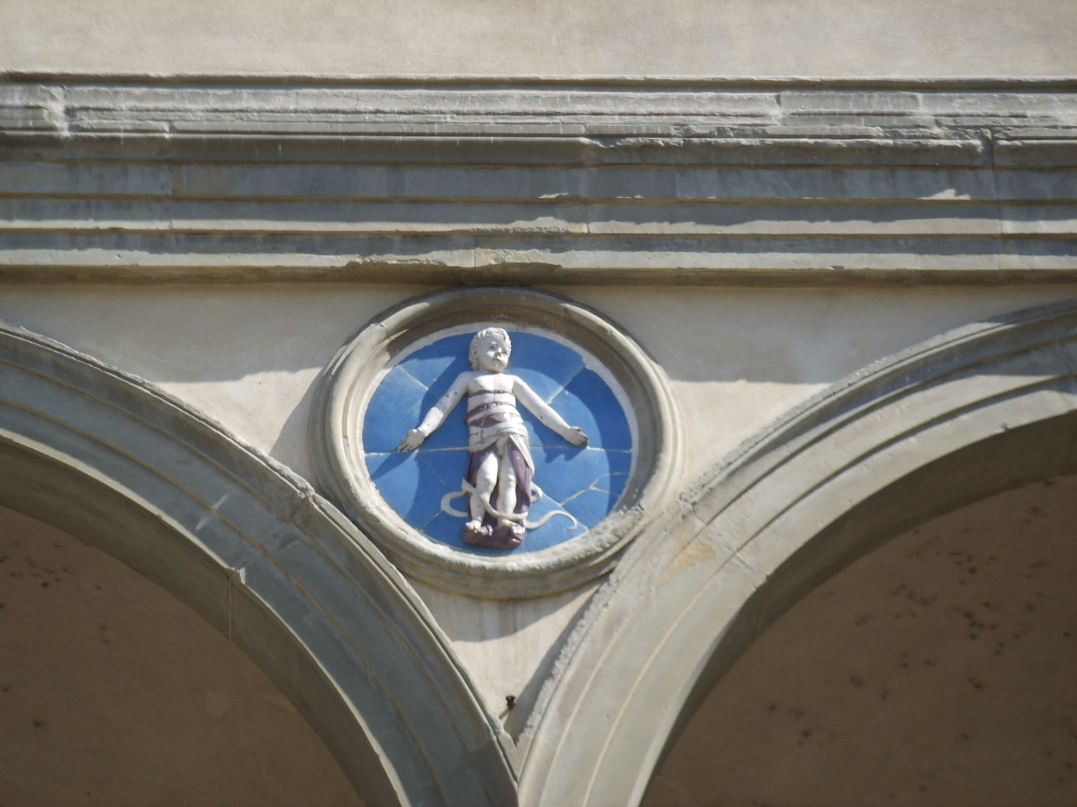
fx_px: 3640
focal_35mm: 117
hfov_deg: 16.8
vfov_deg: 12.7
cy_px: 404
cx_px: 538
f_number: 4.5
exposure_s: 1/350
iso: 50
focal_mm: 19.8
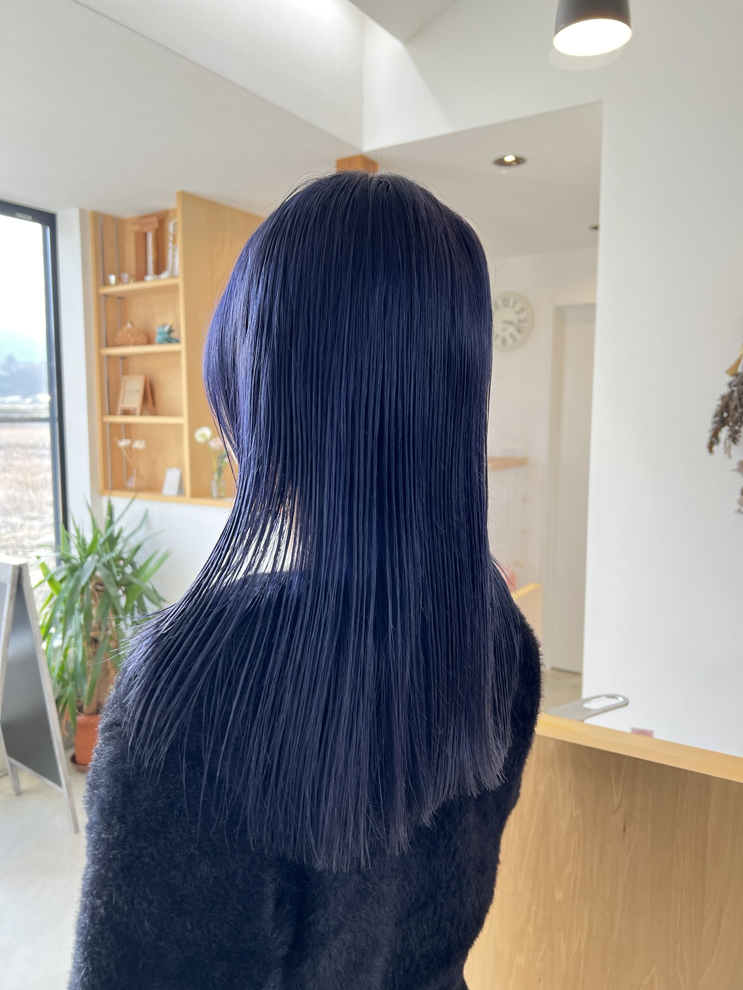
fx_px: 744
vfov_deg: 67.3
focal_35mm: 26
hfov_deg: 53.1
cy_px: 495
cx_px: 372
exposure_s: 1/121
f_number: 1.5
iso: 64
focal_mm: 5.7
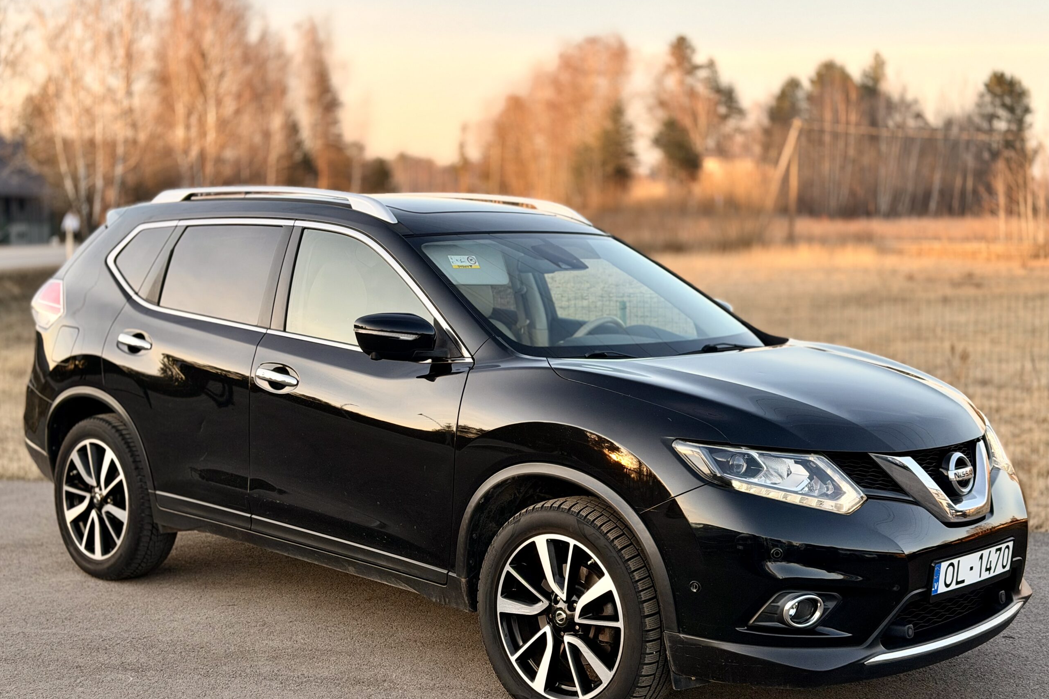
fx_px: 1457
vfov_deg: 27.0
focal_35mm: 50
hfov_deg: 39.6
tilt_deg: -5.9
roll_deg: +0.6
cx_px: 524
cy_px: 359
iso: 80
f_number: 1.78
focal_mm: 6.76
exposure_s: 1/503
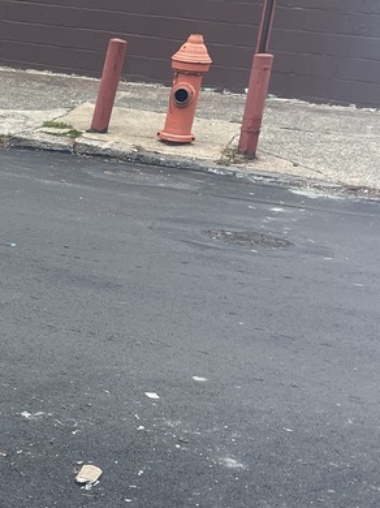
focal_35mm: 77
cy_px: 423
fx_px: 1128
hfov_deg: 17.2
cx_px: -191
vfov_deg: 24.8
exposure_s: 1/121
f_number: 1.6
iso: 40
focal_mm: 5.1
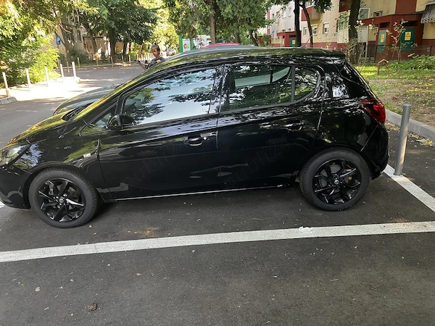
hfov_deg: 63.4
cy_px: 163
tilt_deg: -18.0
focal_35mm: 28
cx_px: 218
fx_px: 352
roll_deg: +2.8
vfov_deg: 49.7
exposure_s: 1/97
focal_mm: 3.99
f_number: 1.8
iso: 80
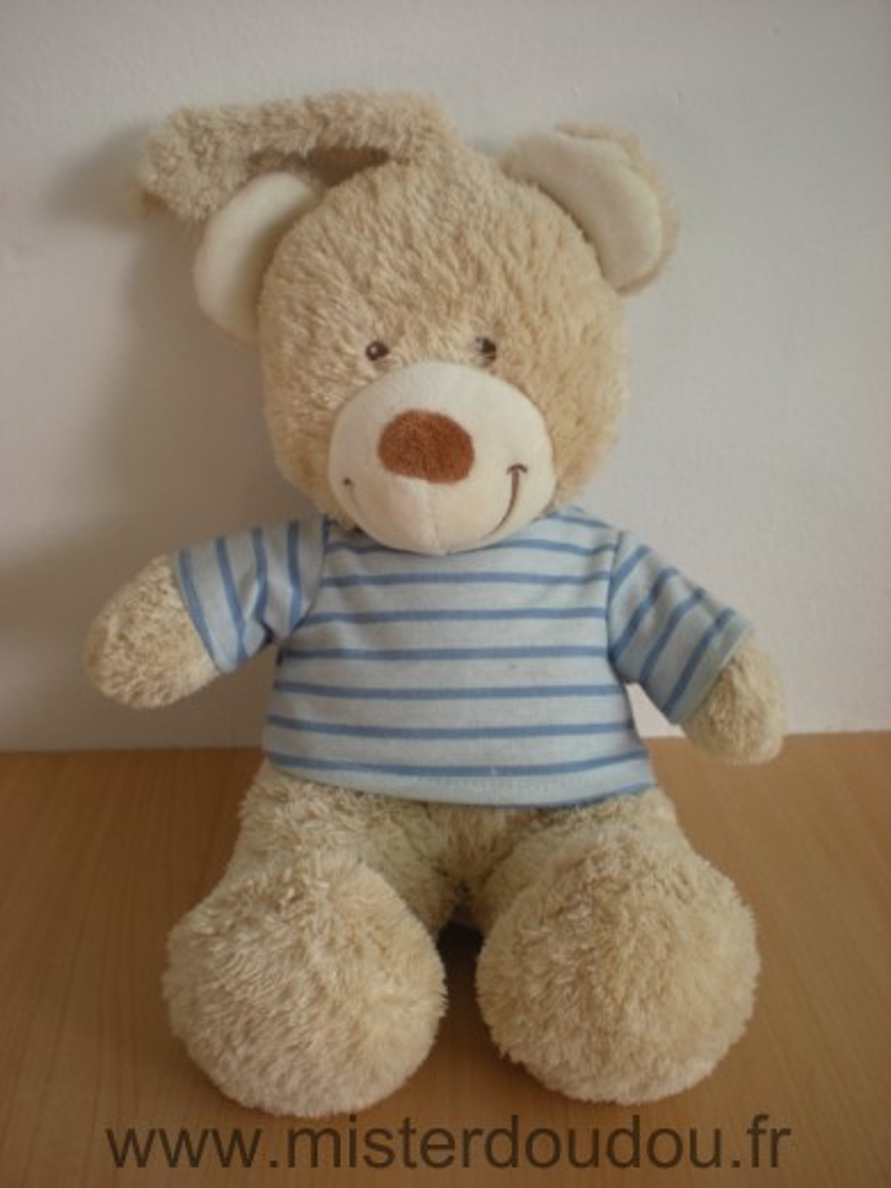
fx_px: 1304
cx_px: 446
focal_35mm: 38
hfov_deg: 37.7
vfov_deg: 49.0
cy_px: 594
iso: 76
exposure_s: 1/59.6
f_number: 3.1
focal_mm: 6.3
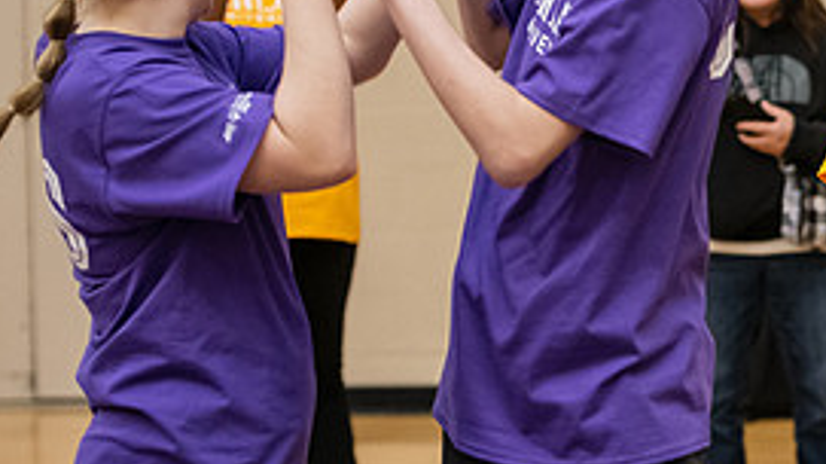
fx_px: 4443
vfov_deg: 6.0
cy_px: 118
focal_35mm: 203
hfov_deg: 10.5
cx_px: 893
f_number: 3.2
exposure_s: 1/200
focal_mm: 82
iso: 3200
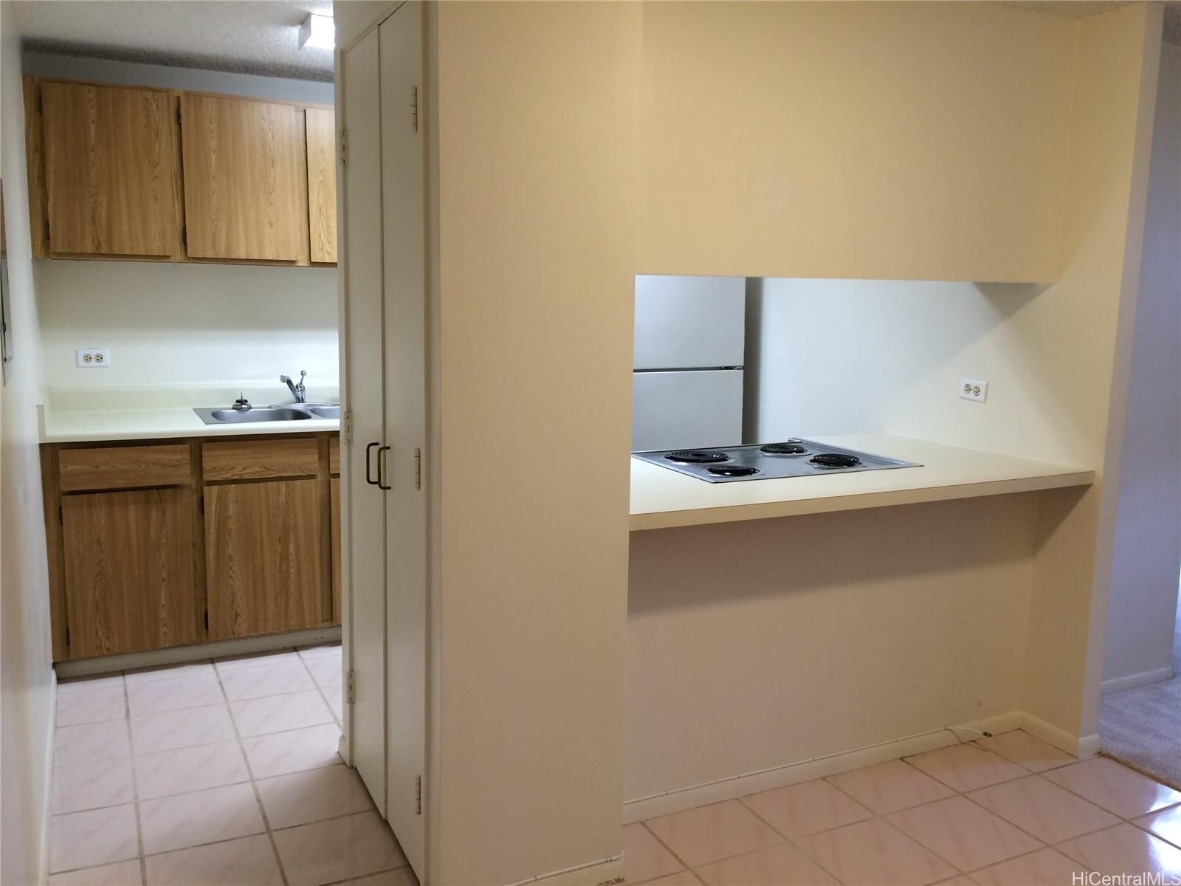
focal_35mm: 29
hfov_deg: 61.7
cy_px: 443
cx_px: 590
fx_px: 989
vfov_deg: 48.2
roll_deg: -1.1
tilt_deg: -10.3
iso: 64
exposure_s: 1/30
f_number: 2.2
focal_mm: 4.15
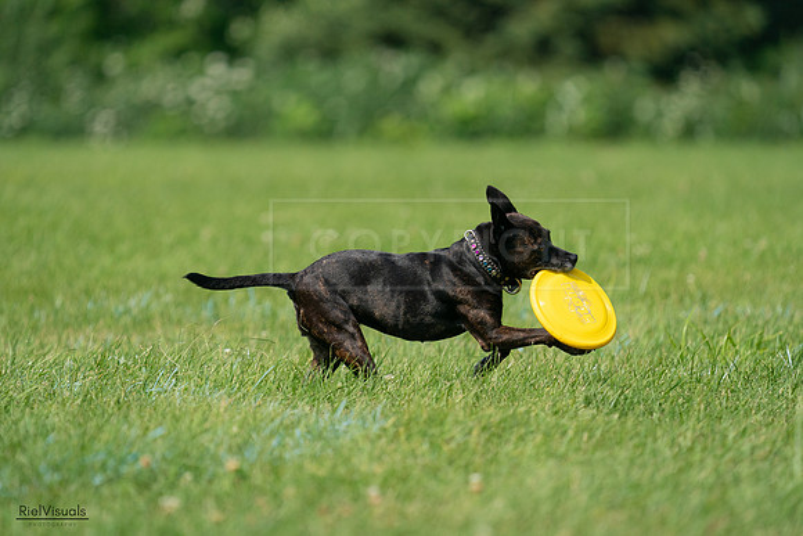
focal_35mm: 388
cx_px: 402
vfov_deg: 3.5
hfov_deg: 5.3
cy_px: 268
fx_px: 8656
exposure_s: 1/4000
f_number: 6.3
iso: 1000
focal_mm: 388
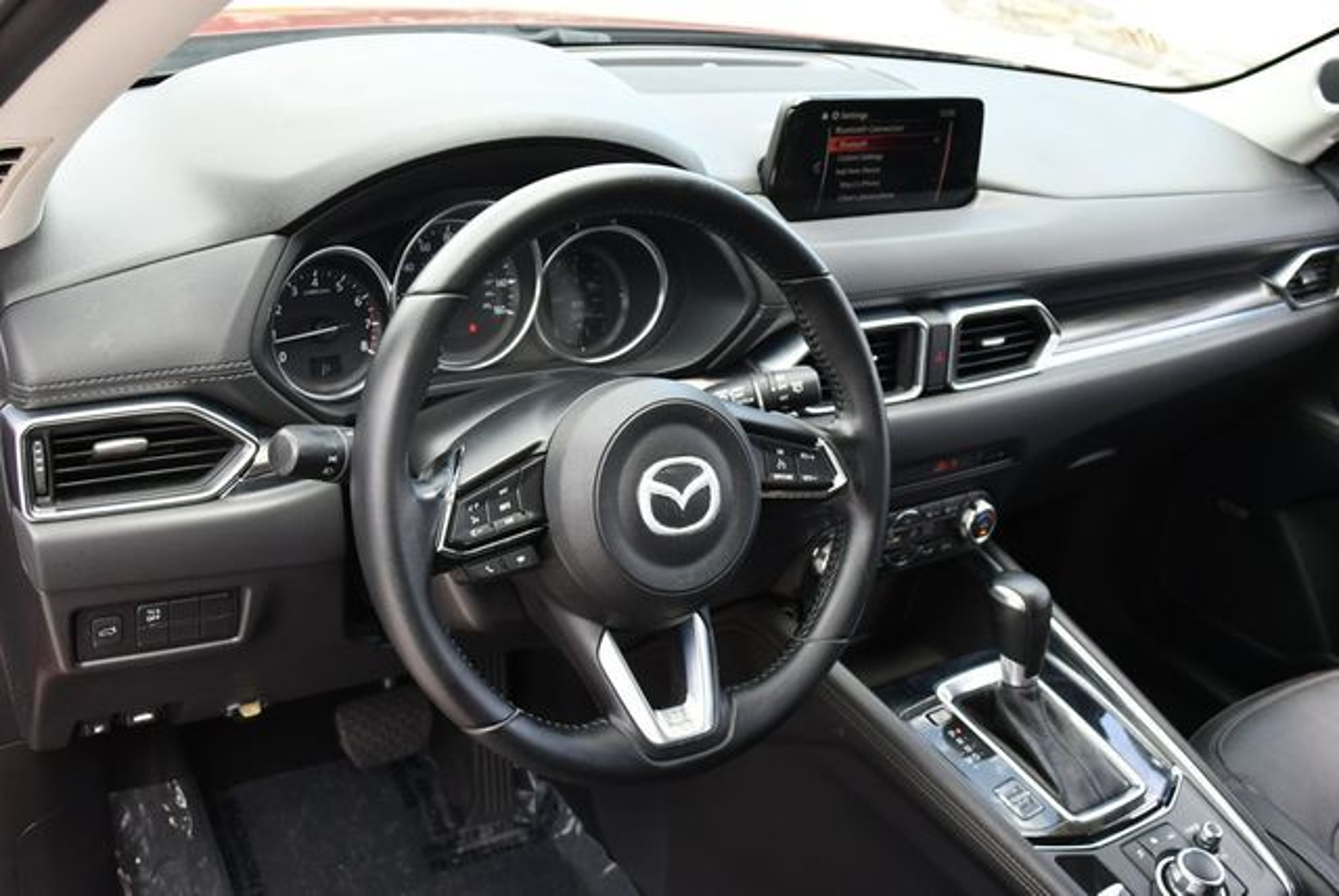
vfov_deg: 36.9
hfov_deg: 53.1
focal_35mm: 36
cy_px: 448
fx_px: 1340
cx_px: 670
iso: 400
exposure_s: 1/250
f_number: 4
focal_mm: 18
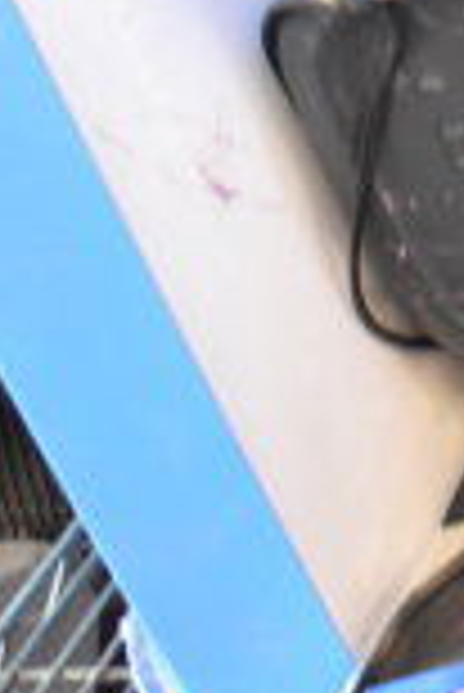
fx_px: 2064
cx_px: 1081
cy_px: 20
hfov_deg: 11.0
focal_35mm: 107
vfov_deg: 18.6
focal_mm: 18
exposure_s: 1/30
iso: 3200
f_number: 3.5
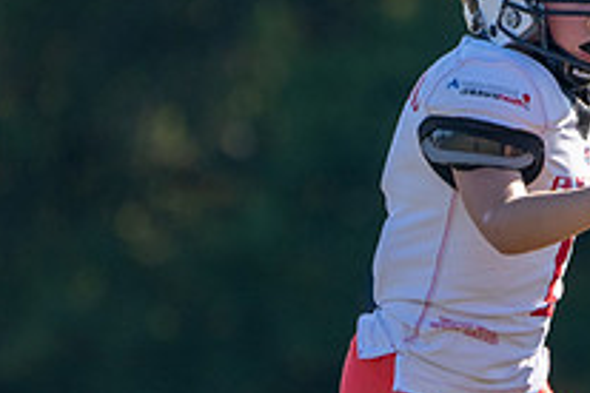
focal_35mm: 1523
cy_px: 216
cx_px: 516
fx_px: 24958
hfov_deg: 1.4
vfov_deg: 0.9
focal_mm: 400
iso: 500
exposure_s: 1/1600
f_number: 5.6
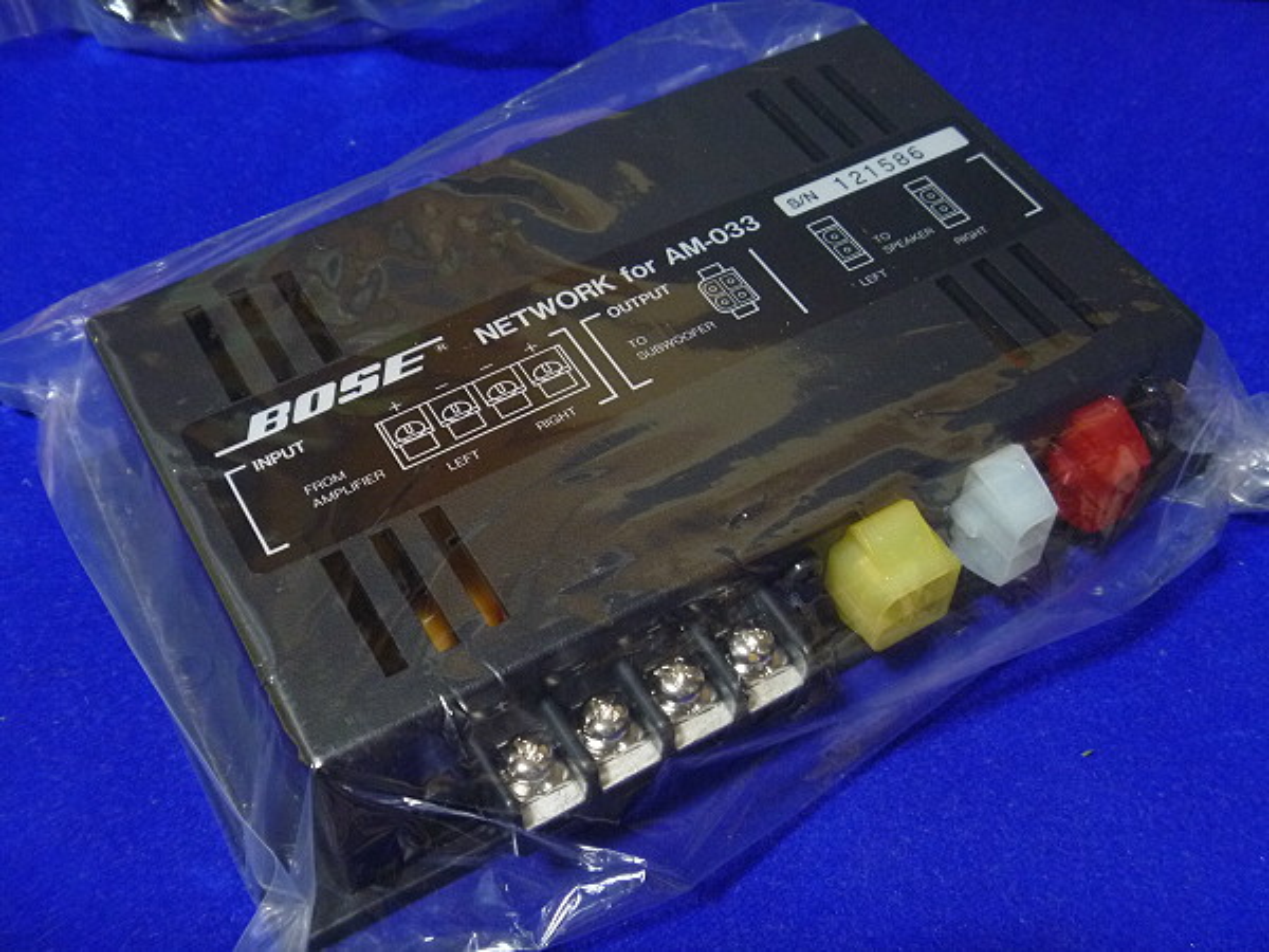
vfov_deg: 35.1
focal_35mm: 41
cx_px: 634
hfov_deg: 45.8
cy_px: 476
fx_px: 1503
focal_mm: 7.2
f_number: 3.6
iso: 400
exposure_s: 1/4
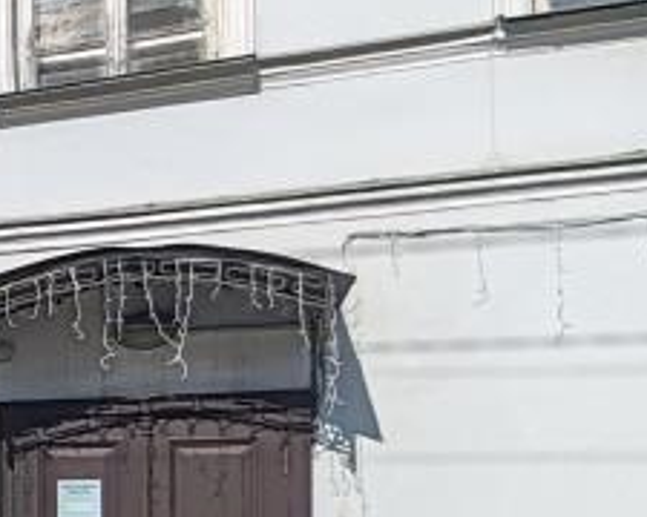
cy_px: 497
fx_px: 1360
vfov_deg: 20.9
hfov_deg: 18.9
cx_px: -587
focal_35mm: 71
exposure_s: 1/3200
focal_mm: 1.96
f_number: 2.2
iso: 50
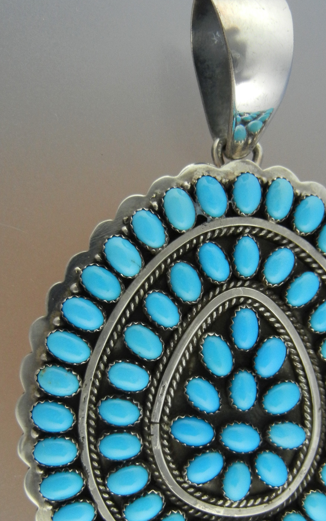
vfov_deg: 34.4
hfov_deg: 22.0
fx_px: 839
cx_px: 202
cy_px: 325
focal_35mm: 59
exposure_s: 1/18
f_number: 3.7
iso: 400
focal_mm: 7.1
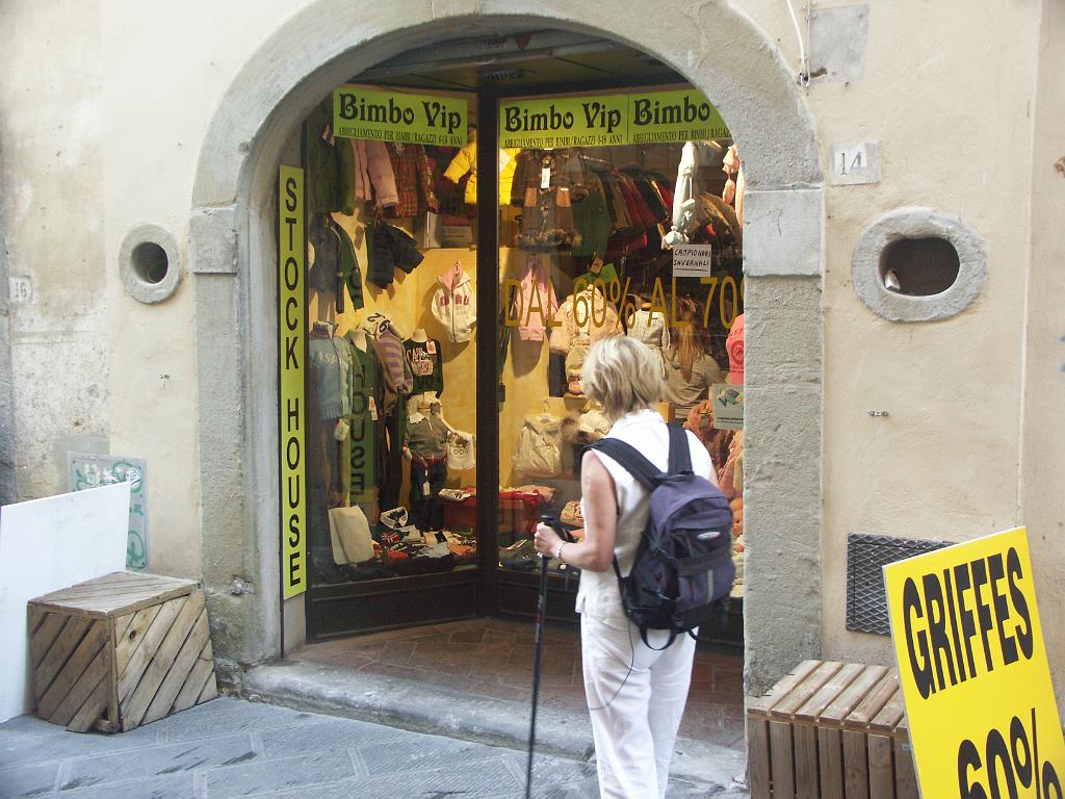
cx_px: 532
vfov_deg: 36.0
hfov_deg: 46.8
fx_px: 1231
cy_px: 400
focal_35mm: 40
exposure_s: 1/50
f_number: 2.8
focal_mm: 10.2
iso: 200
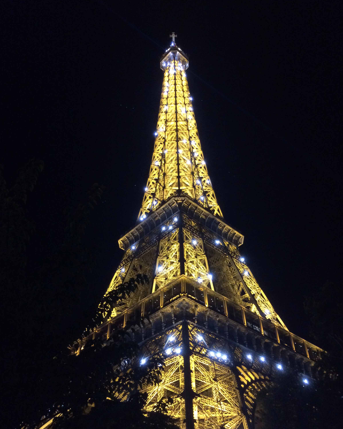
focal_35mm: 31
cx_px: 173
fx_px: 393
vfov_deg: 57.1
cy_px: 229
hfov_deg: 47.1
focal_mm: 4.15
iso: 250
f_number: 2.2
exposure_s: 1/20
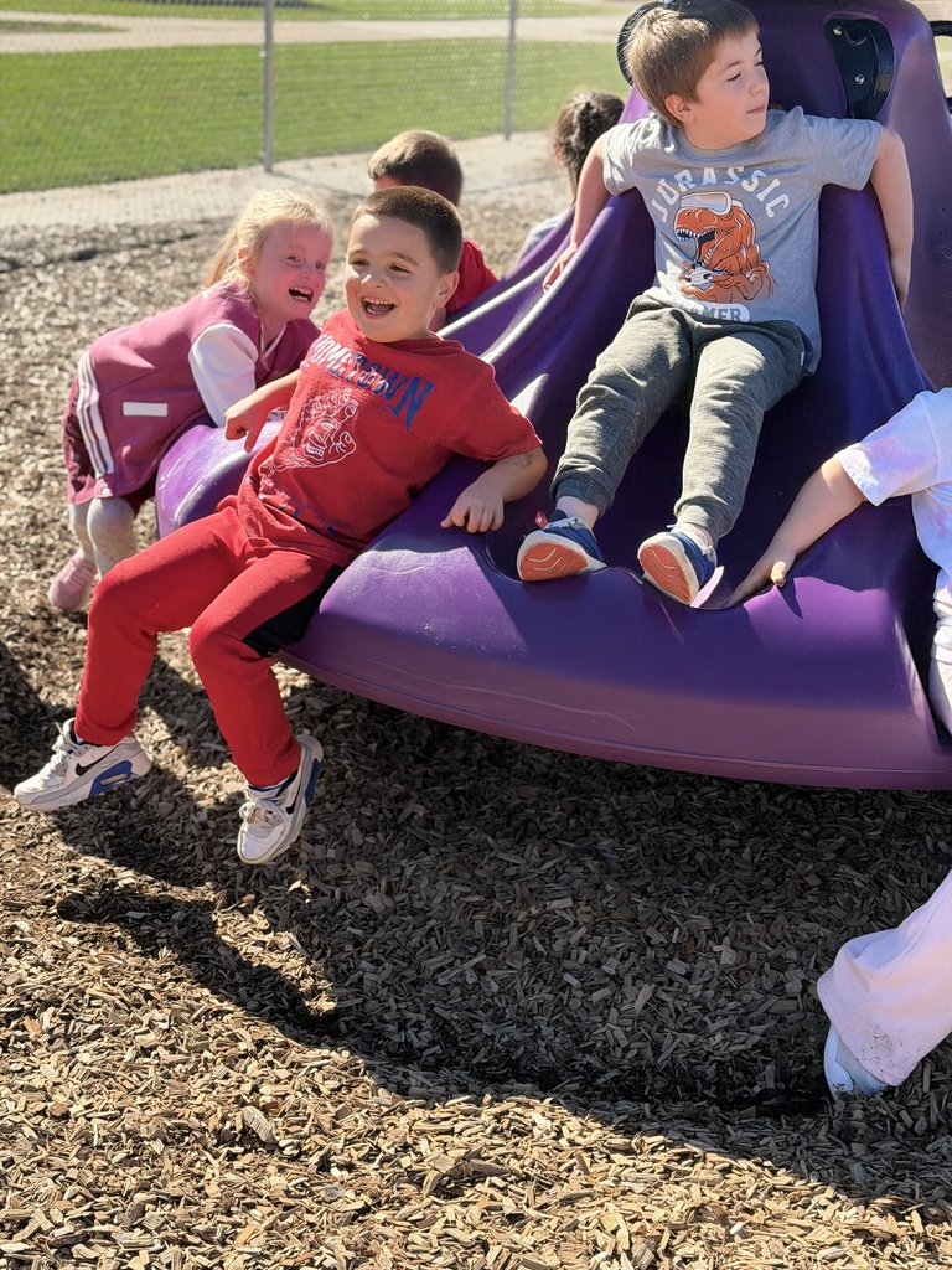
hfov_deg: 30.3
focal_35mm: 48
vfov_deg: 39.7
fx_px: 1760
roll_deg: -3.0
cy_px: 635
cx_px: 476
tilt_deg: -20.1
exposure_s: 1/2865
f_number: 1.78
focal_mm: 6.76
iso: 80
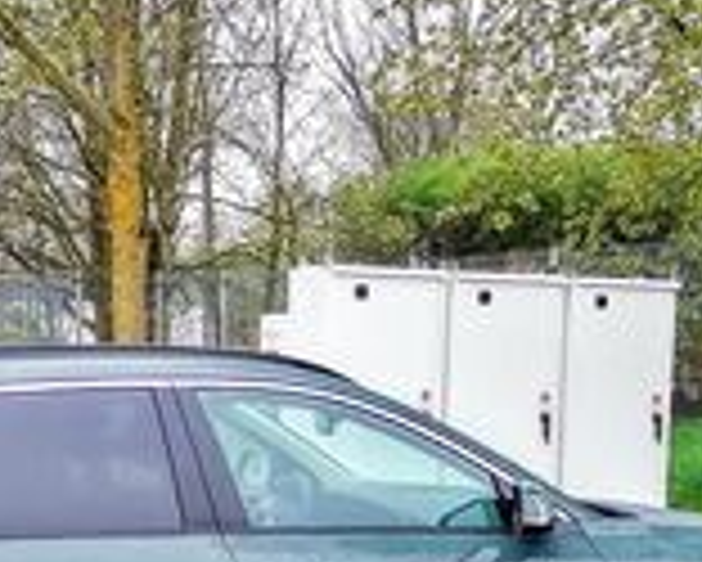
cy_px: 531
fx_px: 1829
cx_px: 405
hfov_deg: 21.7
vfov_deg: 17.2
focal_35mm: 88
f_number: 1.8
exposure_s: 1/120
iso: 320
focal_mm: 5.3
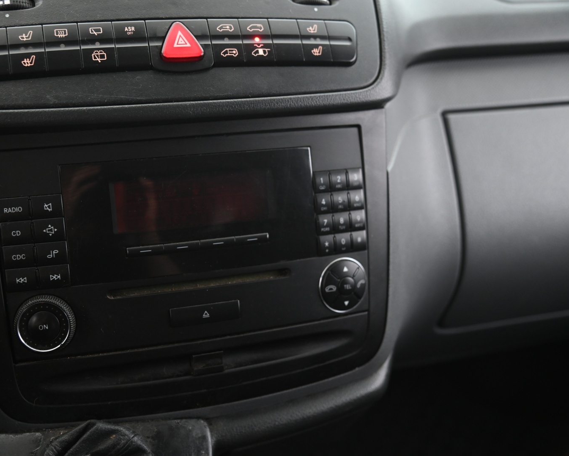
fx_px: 724
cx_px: 241
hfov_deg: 42.8
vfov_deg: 34.9
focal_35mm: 43
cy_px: 228
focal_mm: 38
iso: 2000
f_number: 4
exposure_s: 1/8
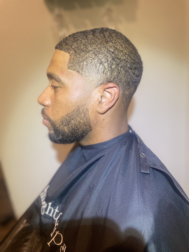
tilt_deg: -16.6
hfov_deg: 53.1
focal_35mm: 26
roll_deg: +7.6
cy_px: 126
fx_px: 189
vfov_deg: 67.3
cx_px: 94
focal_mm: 4.2
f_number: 1.6
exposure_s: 1/60
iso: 100
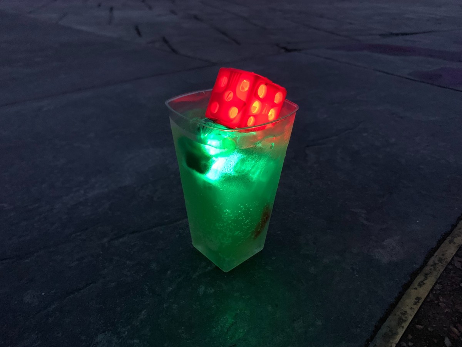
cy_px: 174
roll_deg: -1.4
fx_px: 347
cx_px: 231
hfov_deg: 67.3
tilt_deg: -29.7
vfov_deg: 53.1
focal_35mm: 26
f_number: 1.8
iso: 800
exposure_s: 1/16
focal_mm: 4.25
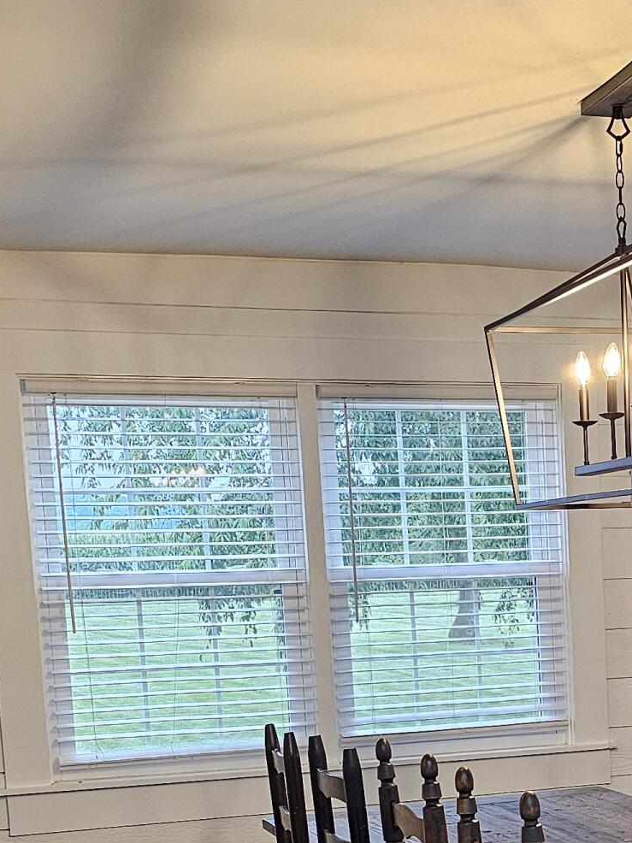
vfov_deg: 26.6
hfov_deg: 20.2
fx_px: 1705
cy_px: 791
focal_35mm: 70
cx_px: 662
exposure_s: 1/120
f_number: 1.7
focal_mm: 6.3
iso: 640
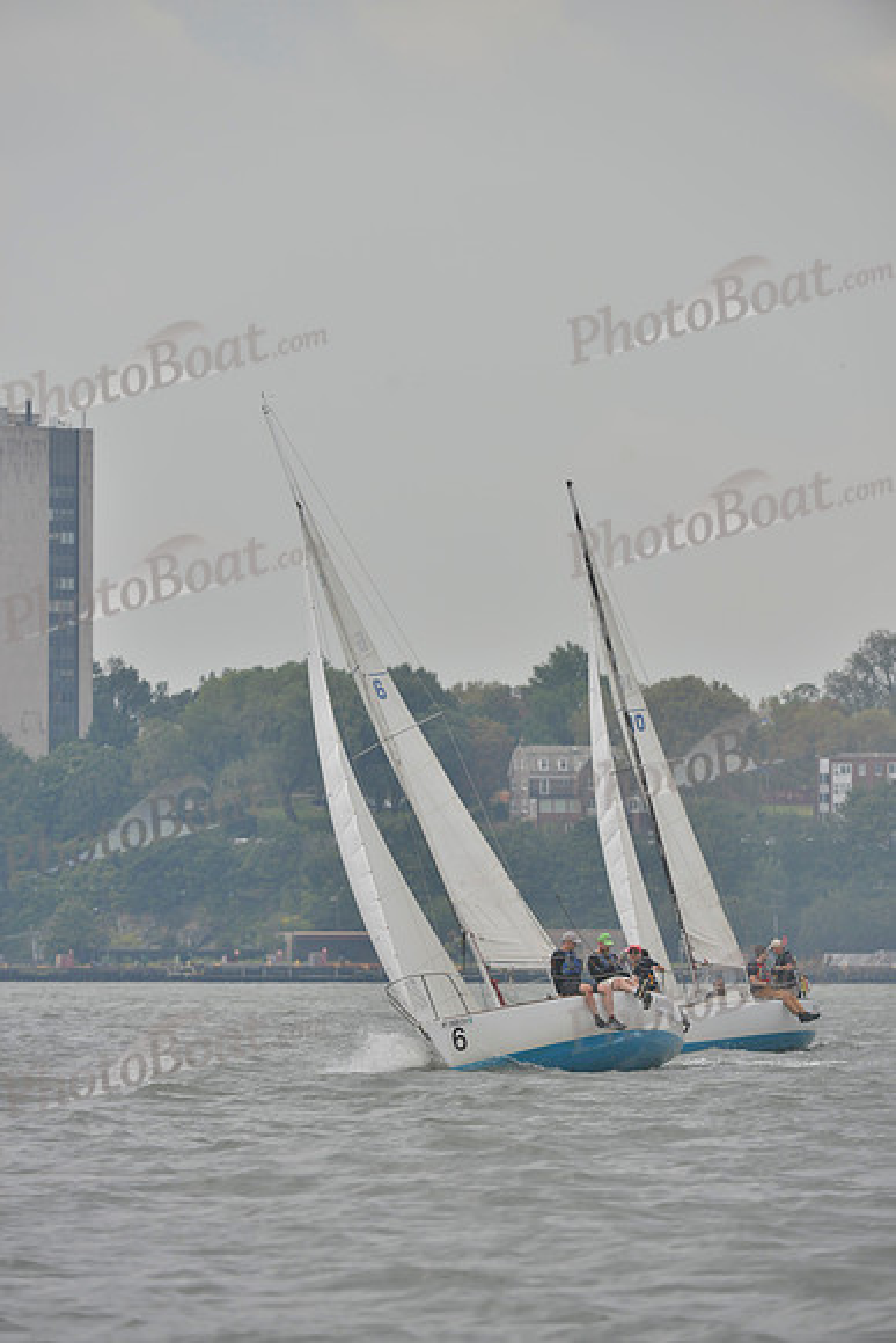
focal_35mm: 220
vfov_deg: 9.4
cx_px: 448
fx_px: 8208
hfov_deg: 6.2
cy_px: 672
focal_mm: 220
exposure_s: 1/1000
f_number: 6.3
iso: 200
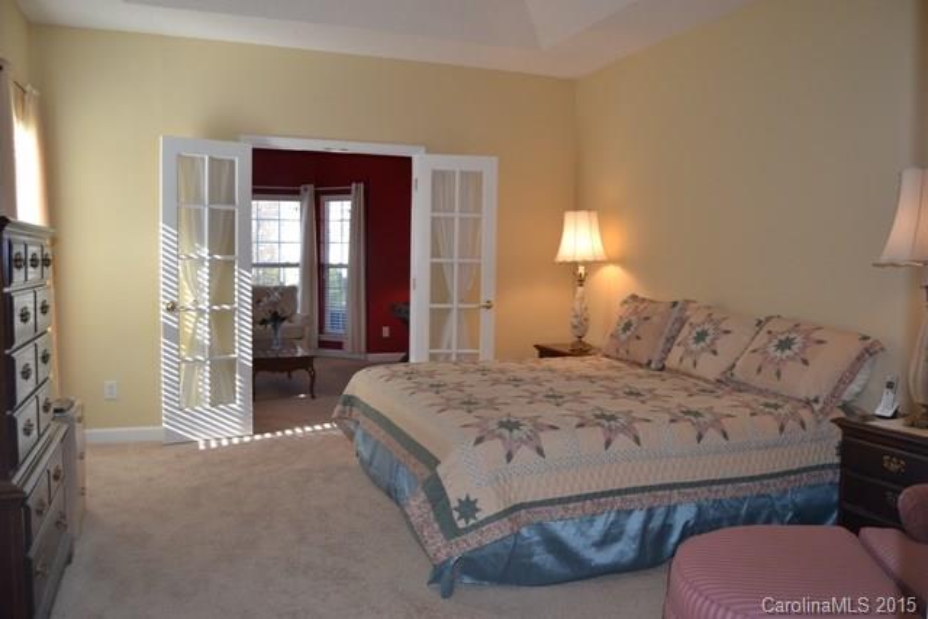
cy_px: 310
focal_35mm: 27
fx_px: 696
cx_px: 464
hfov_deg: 67.4
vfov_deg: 48.0
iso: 180
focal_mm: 18
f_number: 4
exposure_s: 1/125
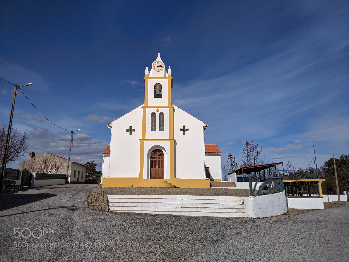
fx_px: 282
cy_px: 131
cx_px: 174
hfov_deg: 63.4
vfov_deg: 49.7
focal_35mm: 28
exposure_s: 1/3413
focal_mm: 4.26
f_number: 2
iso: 100
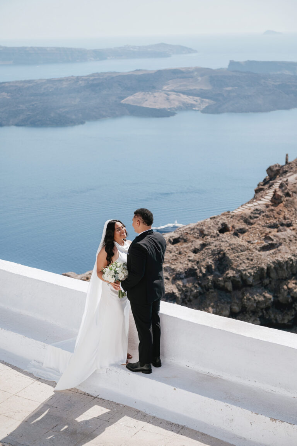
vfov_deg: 32.4
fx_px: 768
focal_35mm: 62
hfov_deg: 21.9
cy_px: 223
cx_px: 148
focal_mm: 62
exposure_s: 1/1250
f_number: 4
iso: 100
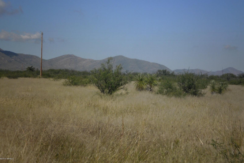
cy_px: 73
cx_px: 122
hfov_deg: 21.7
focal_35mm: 94
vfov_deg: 14.5
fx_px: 637
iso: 100
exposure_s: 1/125
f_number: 16.2
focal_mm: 15.91
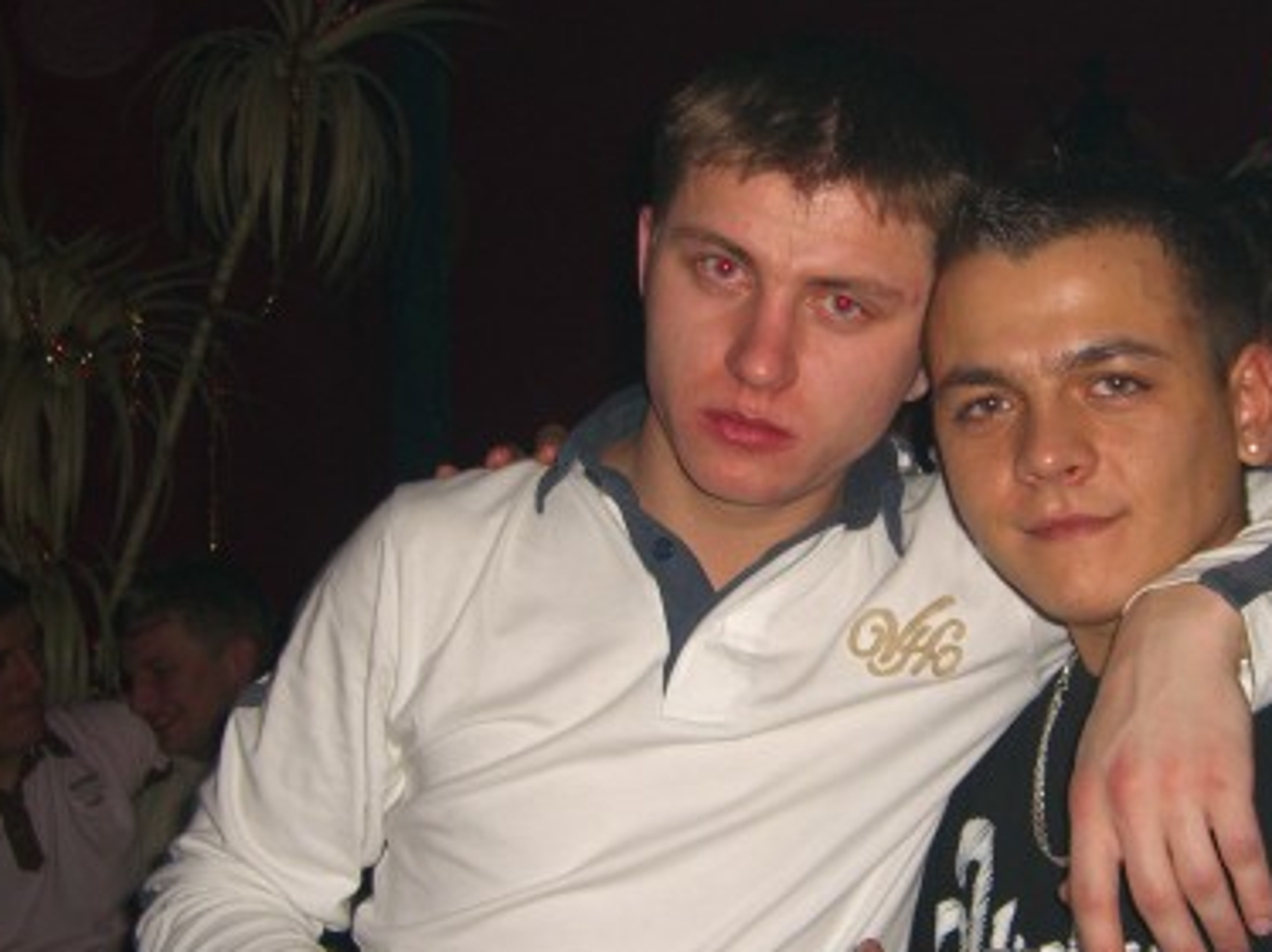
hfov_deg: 31.5
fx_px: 2240
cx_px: 847
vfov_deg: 24.0
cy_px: 544
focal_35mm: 61
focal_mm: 7.9
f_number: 2.8
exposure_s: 1/60
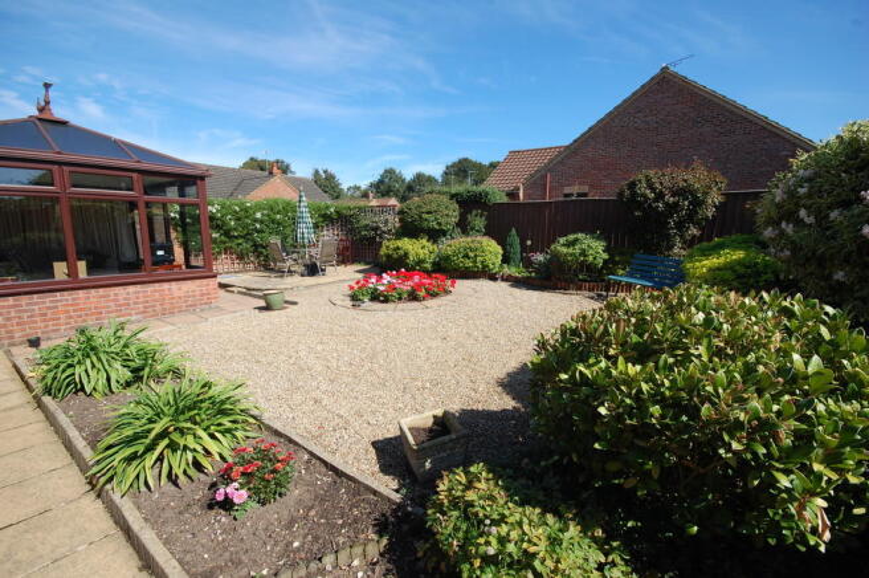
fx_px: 362
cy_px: 289
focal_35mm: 15
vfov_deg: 77.2
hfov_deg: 100.4
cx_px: 434
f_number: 8
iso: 200
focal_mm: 10
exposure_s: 1/250
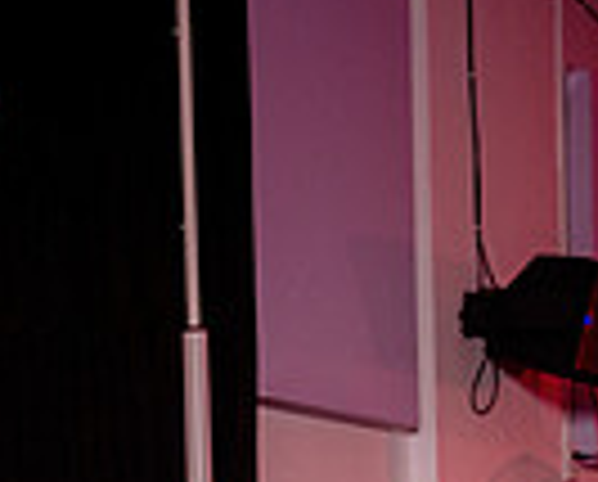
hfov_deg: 19.5
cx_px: 283
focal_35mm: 98
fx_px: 1738
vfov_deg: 14.3
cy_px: 809
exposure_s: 1/60
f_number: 3.2
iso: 800
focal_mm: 24
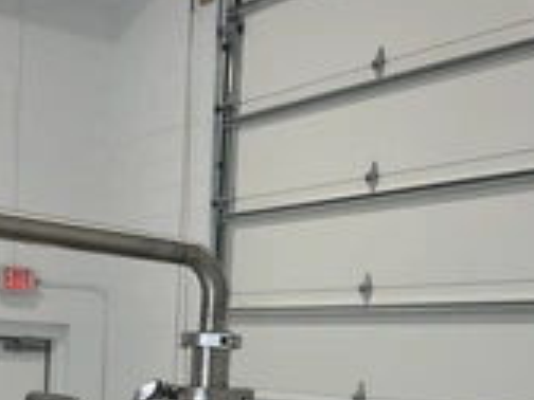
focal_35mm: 69
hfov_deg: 28.1
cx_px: 197
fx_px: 1064
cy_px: 410
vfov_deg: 20.6
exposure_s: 1/122
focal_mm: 3
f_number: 1.8
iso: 40
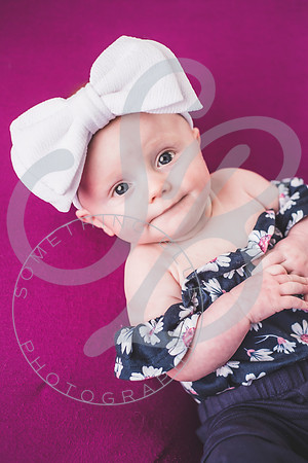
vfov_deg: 39.6
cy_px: 232
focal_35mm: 50
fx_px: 642
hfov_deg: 27.0
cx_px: 154
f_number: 2.8
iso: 320
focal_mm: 50
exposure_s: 1/320
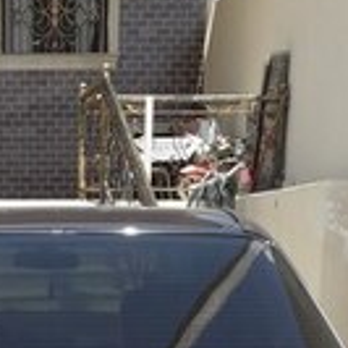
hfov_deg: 18.6
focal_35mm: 92
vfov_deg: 17.0
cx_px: 50
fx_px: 1046
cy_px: 526
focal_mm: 3.7
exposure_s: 1/1245
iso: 40
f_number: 1.9
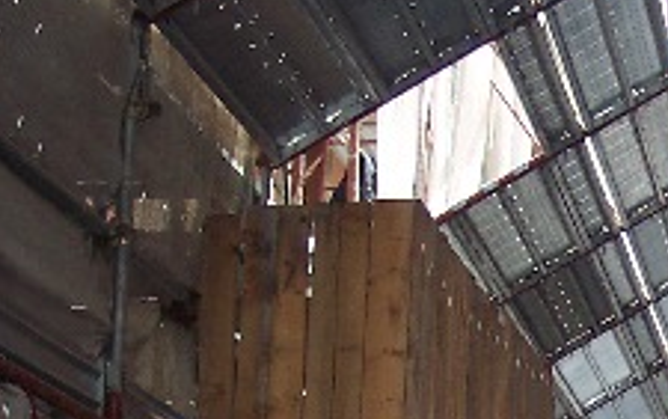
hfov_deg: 13.9
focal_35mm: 143
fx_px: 2605
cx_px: 944
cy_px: 663
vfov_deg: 8.9
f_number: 2.8
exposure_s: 1/250
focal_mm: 8
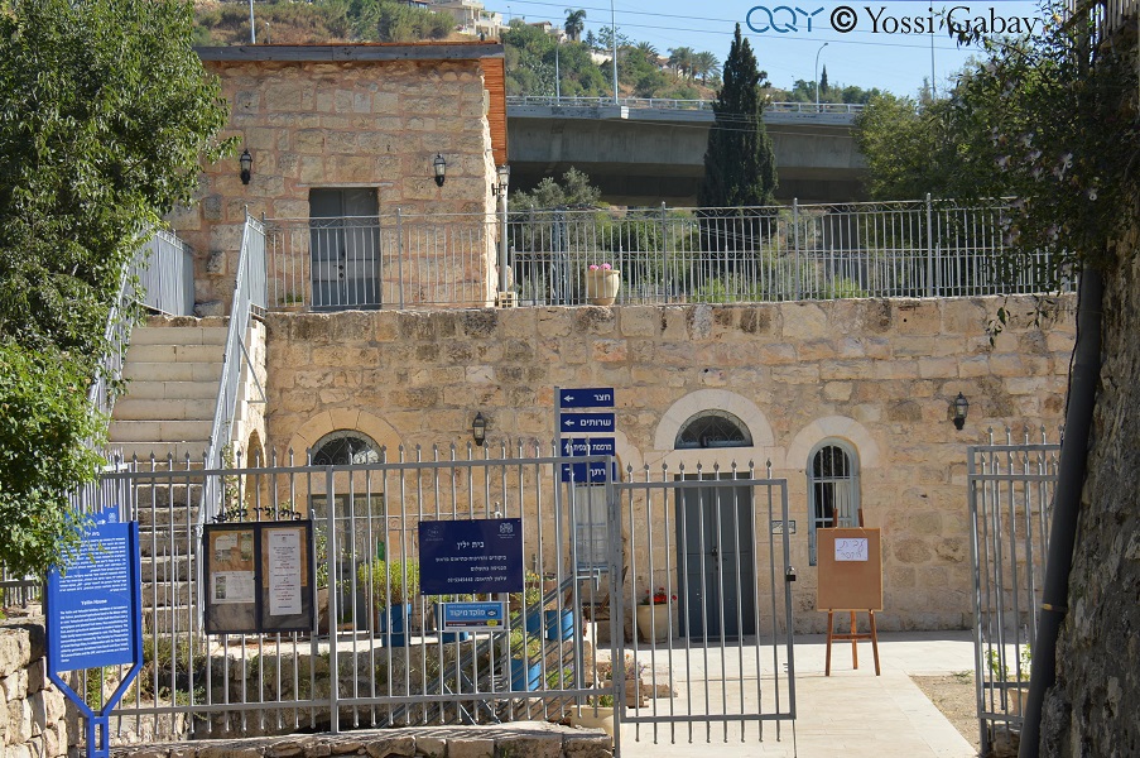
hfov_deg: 26.0
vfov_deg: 17.5
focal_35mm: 78
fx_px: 2467
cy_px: 379
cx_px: 570
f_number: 7.1
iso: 100
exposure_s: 1/200
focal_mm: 52
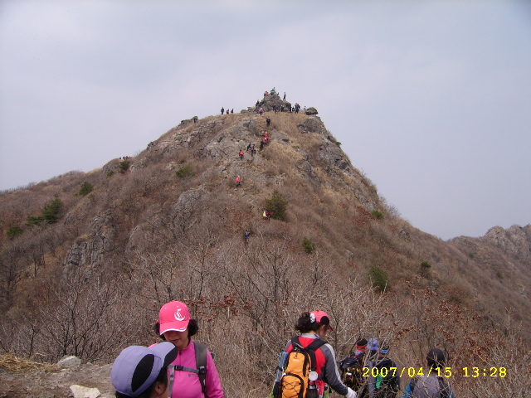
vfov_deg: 40.7
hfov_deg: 52.6
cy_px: 199
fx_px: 537
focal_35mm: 35
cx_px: 266
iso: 50
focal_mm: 5.95
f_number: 5.8
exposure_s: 1/420
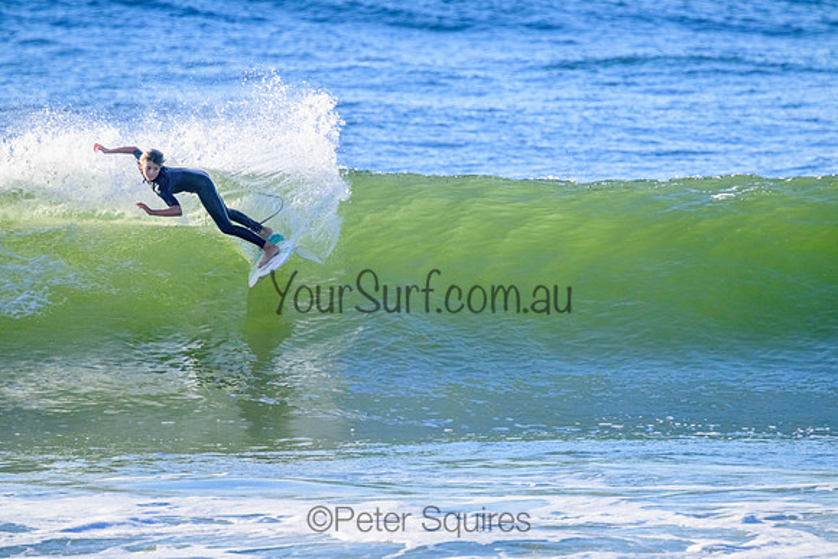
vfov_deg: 1.7
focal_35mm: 800
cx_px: 419
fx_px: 18626
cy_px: 280
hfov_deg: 2.6
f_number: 11
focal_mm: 800
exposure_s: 1/2000
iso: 2200
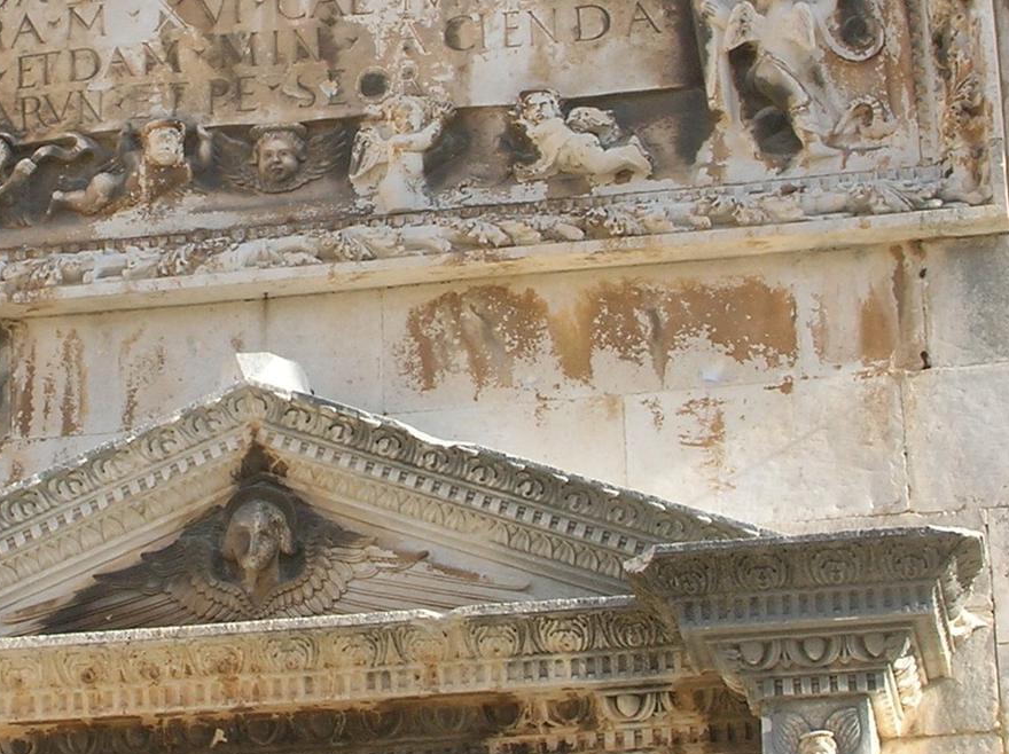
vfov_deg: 10.3
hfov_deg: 13.6
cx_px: 186
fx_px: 4193
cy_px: 227
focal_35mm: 144
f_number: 6.4
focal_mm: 11
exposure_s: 1/86
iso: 50
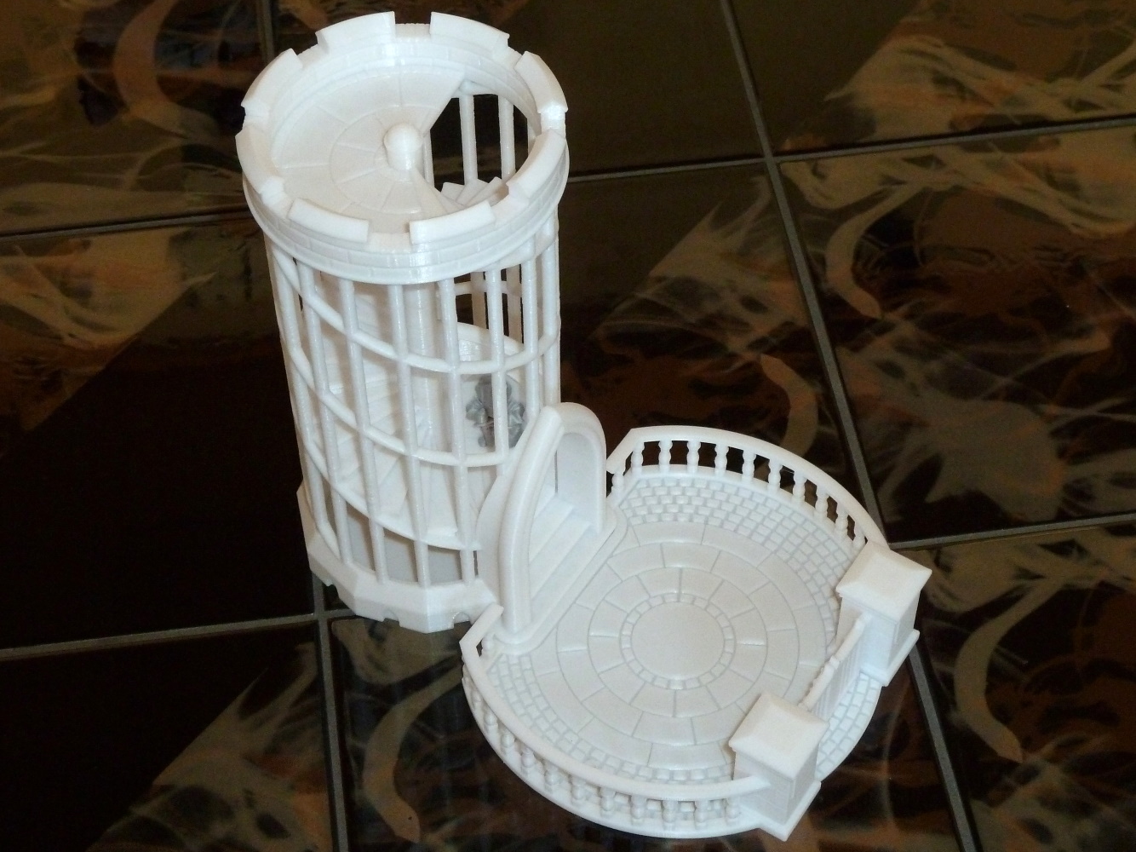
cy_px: 426
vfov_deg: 23.3
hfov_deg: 30.7
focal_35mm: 63
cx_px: 568
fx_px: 2067
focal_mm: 10.3
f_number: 4
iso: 400
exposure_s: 1/30
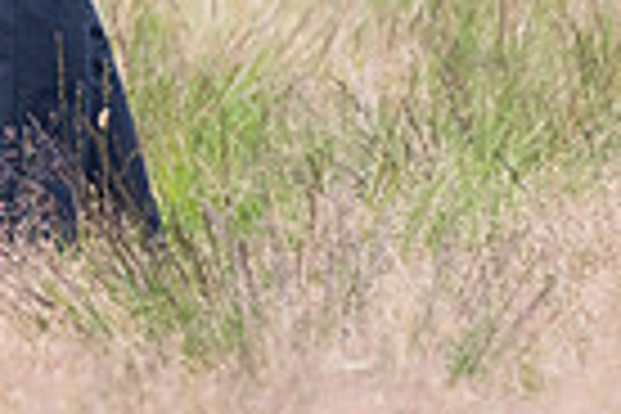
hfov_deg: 0.8
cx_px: -378
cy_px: -448
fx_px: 43553
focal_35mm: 2525
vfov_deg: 0.5
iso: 1000
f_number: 5.6
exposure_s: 1/1000
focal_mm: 400
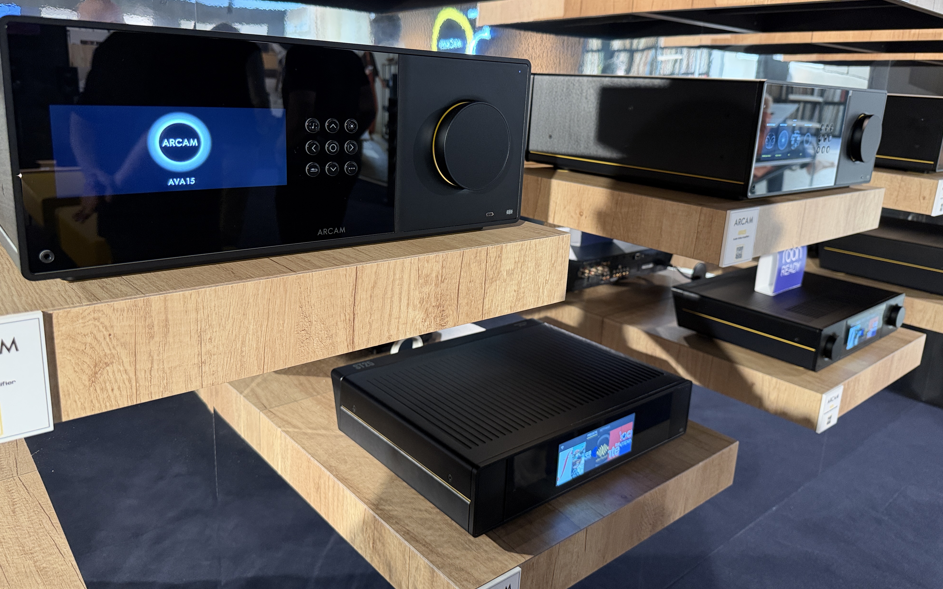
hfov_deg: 70.4
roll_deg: -1.3
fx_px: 668
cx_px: 465
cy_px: 247
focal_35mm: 26
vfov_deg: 47.4
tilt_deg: -13.2
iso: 320
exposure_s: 1/60
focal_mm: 6.76
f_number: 1.78
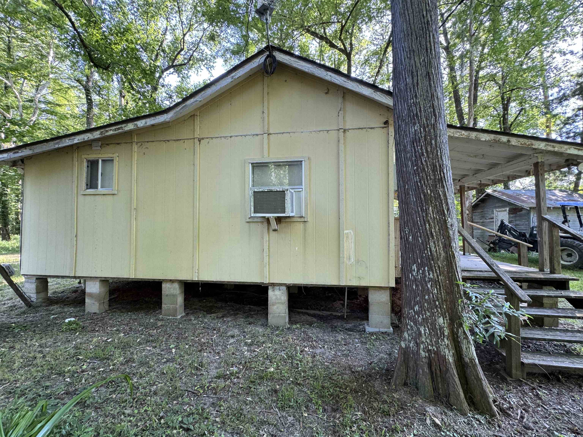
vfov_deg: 85.7
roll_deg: -0.1
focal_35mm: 14
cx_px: 292
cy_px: 218
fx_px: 236
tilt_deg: +1.2
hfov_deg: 102.1
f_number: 2.2
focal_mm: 2.22
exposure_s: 1/99
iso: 125
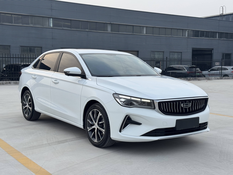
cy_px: 88
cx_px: 116
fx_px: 323
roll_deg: -0.9
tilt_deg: -3.8
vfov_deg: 30.3
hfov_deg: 39.7
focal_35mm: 48
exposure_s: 1/1458
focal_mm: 6.76
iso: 64
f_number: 1.78
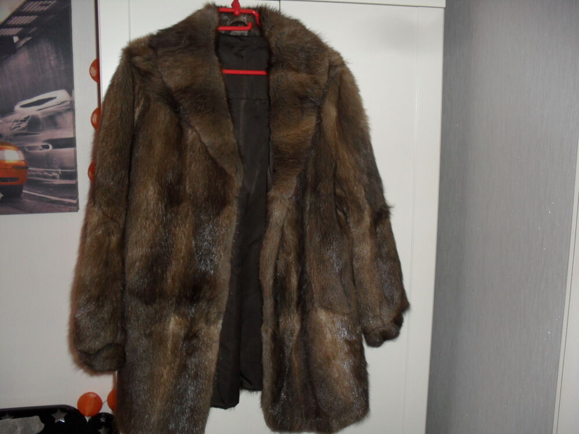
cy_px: 217
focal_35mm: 35
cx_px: 290
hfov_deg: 52.6
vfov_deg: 40.7
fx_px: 585
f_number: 3.2
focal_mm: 6.3
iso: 200
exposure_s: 1/45
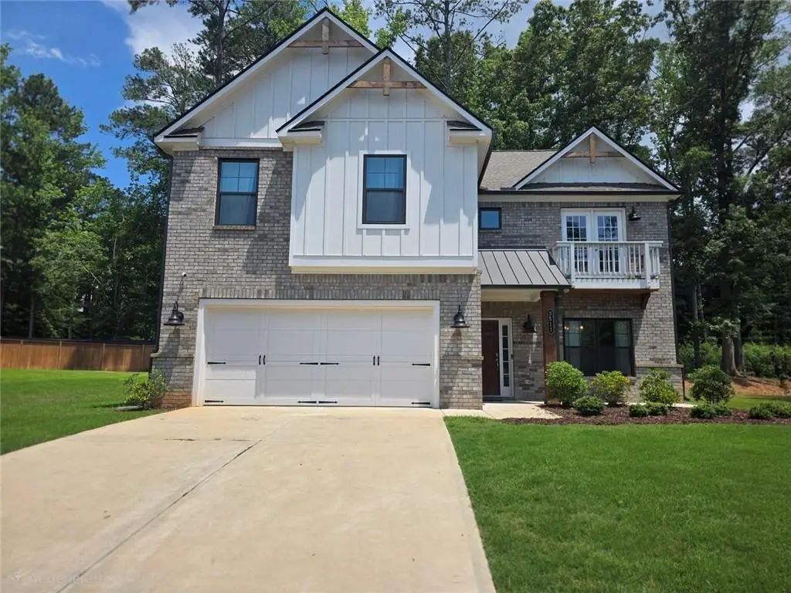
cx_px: 396
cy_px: 296
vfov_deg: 58.9
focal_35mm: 23
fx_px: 526
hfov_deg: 73.9
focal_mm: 6.3
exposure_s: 1/10000
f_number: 1.7
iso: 80
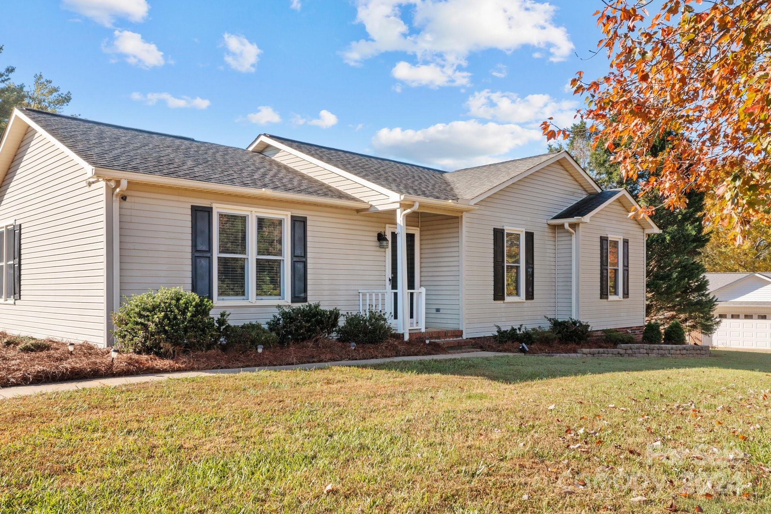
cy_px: 257
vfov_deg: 46.4
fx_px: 599
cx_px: 386
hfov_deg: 65.5
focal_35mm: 28
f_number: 5
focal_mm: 10.26
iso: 100
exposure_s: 1/320
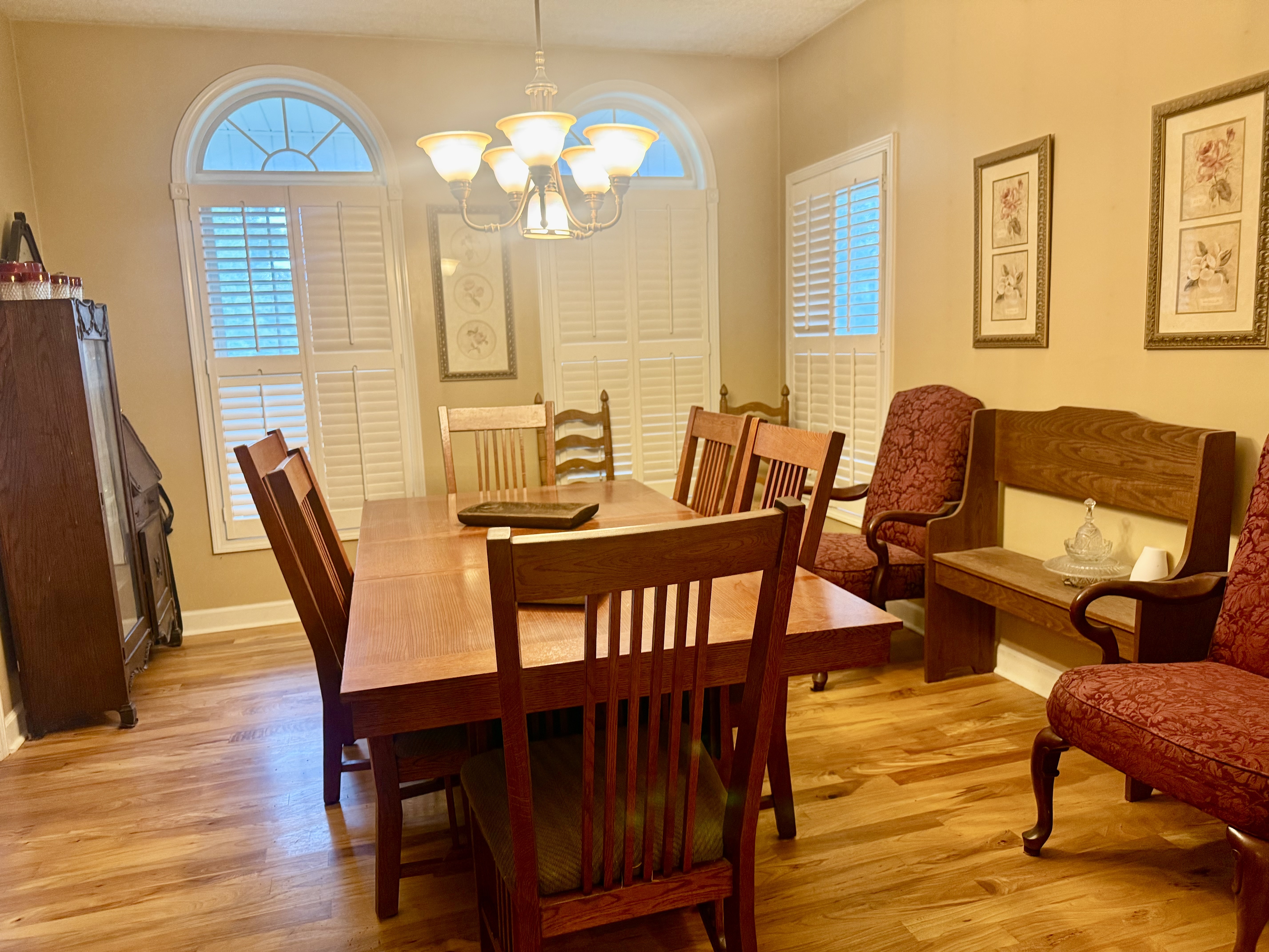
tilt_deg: -10.5
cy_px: 476
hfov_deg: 71.6
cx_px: 634
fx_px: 880
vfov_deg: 56.8
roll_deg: +2.7
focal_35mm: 24
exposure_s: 1/60
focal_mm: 6.76
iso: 250
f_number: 1.78
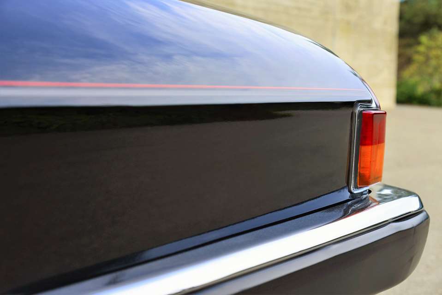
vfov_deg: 23.4
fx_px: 713
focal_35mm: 58
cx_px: 221
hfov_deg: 34.5
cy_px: 148
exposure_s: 1/100
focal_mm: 58
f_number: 6.3
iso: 200
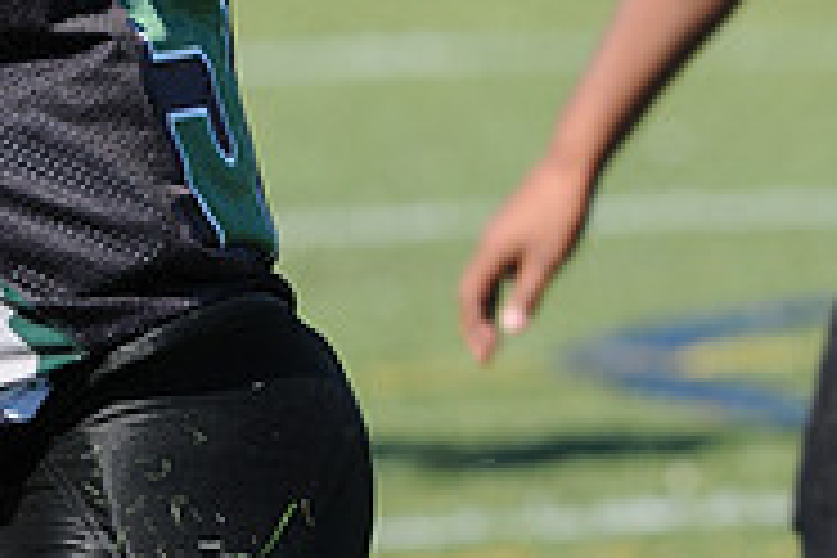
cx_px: -288
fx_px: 32594
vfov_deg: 1.0
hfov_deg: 1.5
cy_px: 808
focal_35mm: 1402
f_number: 6.3
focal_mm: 300
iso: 200
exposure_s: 1/500
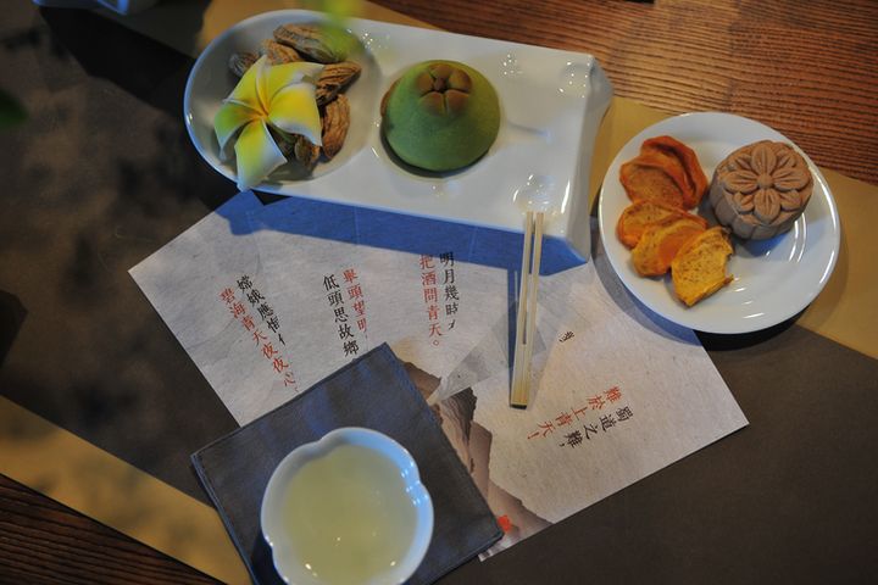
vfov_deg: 38.4
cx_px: 439
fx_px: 841
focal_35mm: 34
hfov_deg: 55.1
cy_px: 292
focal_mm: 23
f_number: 2.8
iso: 320
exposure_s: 1/100
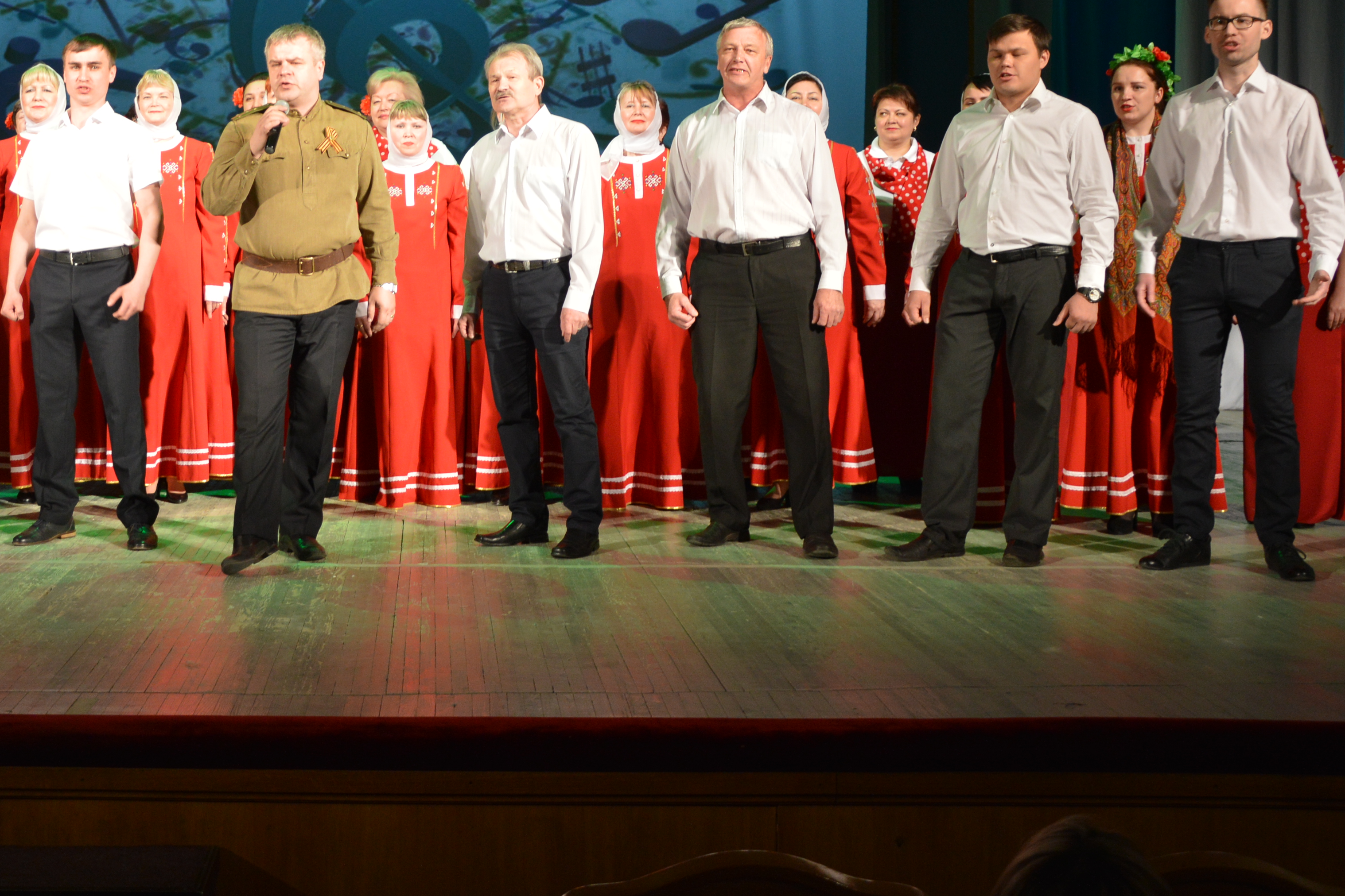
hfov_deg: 39.4
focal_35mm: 49
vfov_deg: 27.2
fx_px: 1831
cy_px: 239
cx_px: 363
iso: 500
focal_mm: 22
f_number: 3.8
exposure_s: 1/60
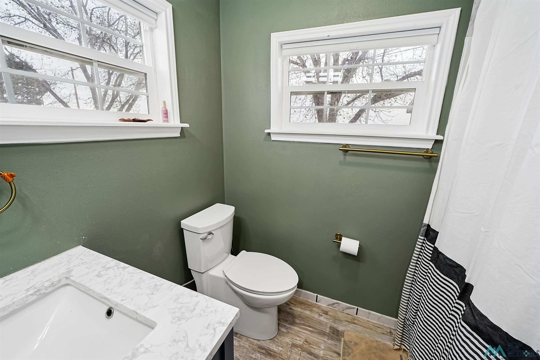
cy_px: 180
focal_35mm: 14
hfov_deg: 104.3
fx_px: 210
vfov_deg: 81.2
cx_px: 270
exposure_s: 1/20
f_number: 8
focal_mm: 14
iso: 500
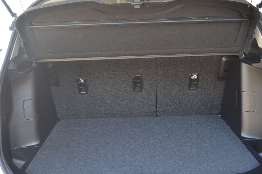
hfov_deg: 48.5
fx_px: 291
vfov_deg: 33.3
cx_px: 133
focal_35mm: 40
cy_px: 99
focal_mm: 20
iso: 400
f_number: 4
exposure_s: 1/60
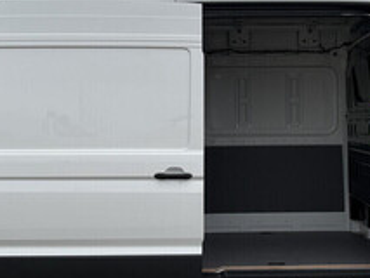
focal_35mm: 67
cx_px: 248
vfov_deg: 21.7
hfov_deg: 28.8
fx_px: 717
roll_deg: +1.8
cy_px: 63
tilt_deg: +4.1
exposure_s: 1/1393
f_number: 1.6
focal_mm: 5.96
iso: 50
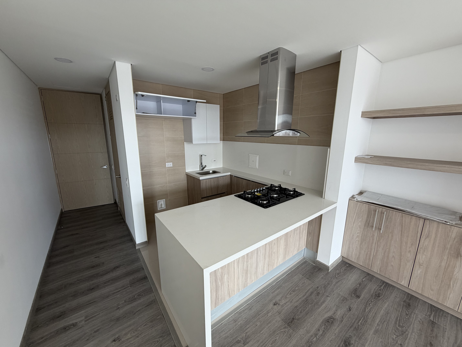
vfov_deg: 85.7
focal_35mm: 14
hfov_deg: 102.1
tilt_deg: -11.7
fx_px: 187
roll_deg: -0.3
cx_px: 231
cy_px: 174
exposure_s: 1/120
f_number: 2.2
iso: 100
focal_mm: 2.22
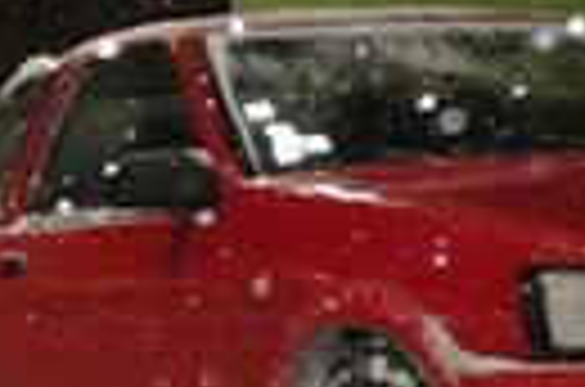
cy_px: 378
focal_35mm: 154
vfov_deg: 8.8
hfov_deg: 13.3
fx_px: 2496
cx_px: 495
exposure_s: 1/30
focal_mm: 5.6
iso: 400
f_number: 3
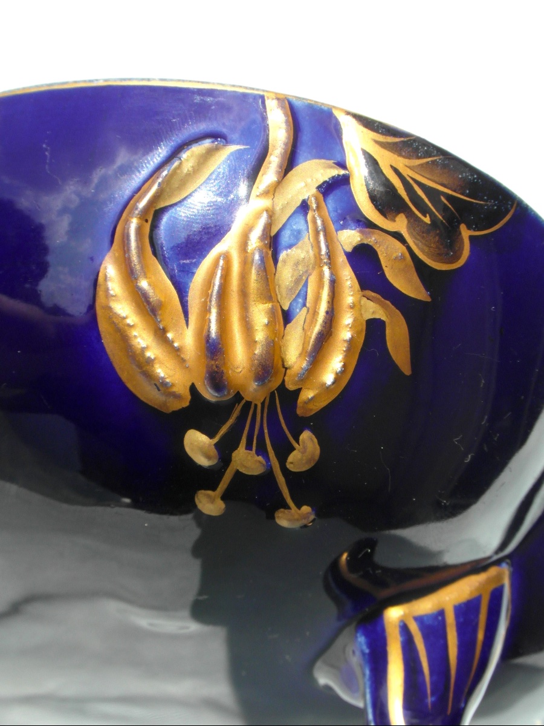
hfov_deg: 23.7
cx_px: 272
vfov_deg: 31.2
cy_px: 363
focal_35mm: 62
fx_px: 1299
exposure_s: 1/350
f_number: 5.6
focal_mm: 10.2
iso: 80
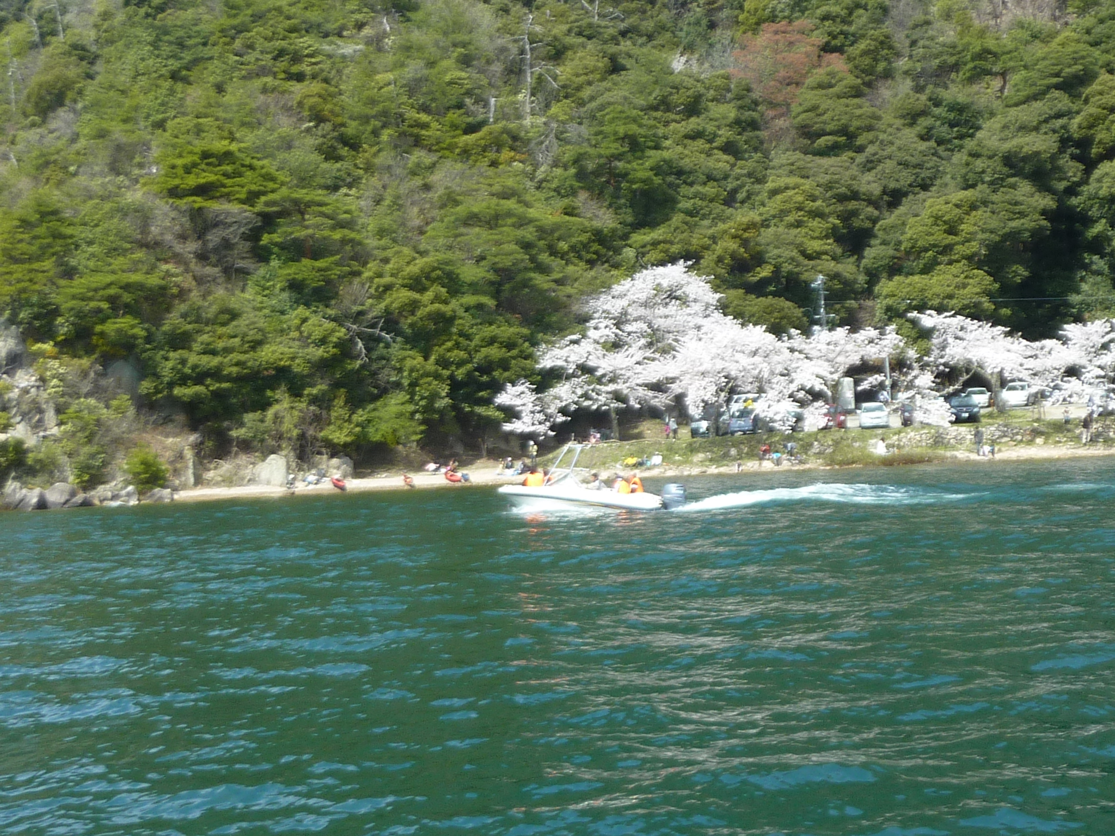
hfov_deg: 34.9
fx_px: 1772
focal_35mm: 55
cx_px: 558
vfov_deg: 26.6
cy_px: 418
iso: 80
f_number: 4
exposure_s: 1/320
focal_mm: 5
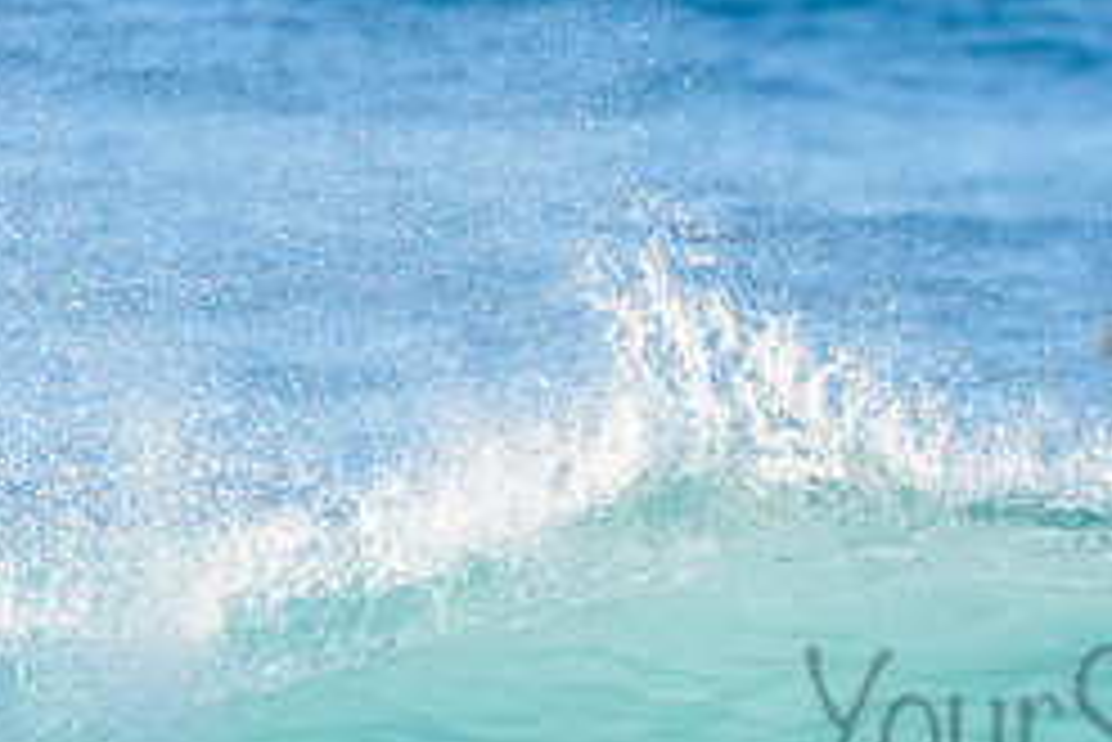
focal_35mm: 1173
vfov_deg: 1.2
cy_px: 677
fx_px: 36252
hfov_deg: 1.8
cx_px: 1270
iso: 450
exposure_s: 1/2000
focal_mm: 500
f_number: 5.6
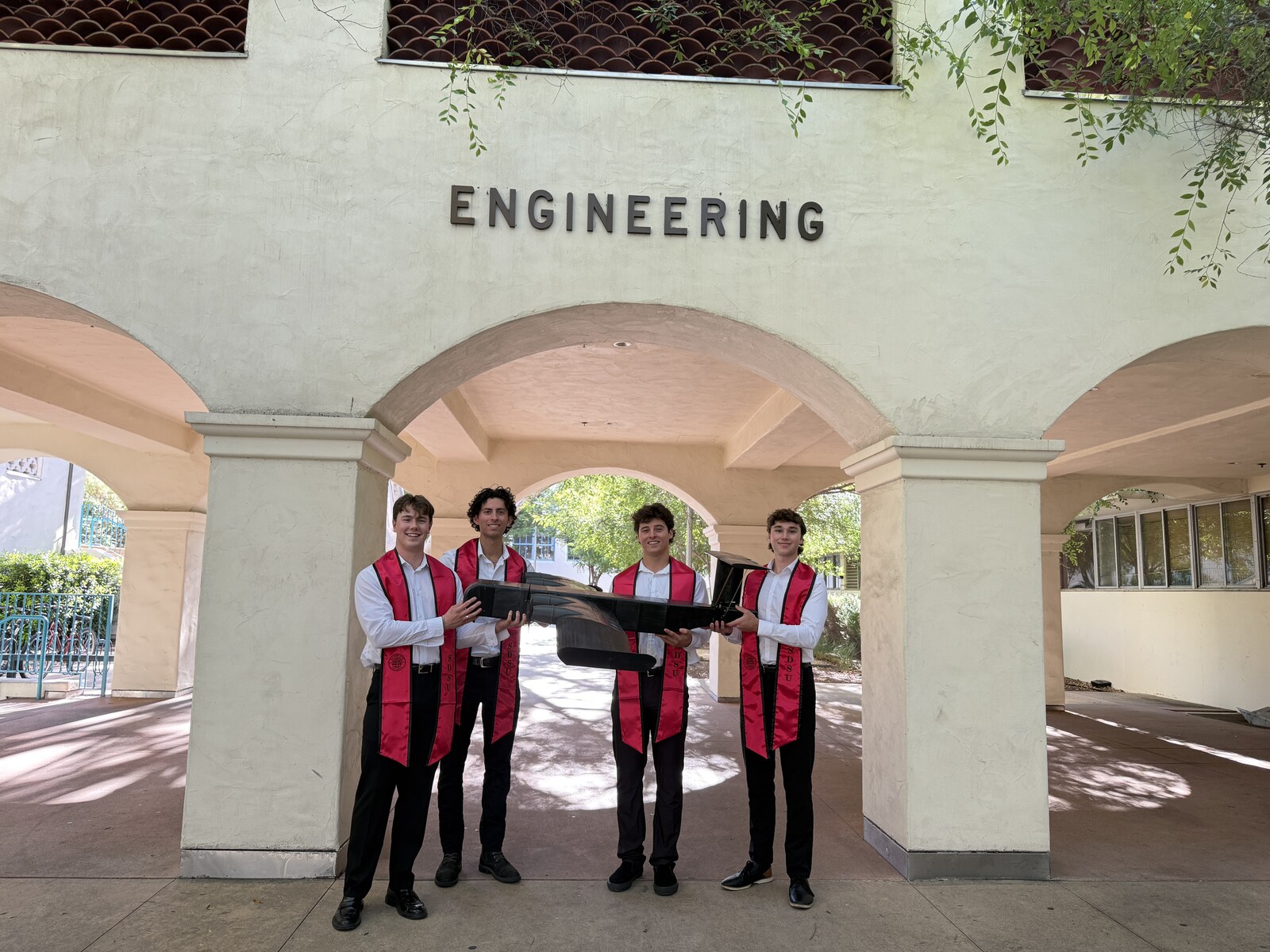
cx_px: 635
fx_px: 881
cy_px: 476
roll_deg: -1.6
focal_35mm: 24
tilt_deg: +8.1
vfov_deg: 56.8
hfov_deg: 71.6
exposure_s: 1/121
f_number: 1.78
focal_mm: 6.76
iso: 125
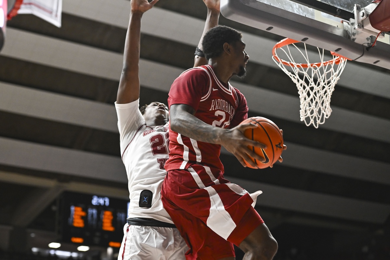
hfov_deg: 28.8
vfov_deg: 19.5
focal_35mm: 70
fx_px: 758
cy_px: 130
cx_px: 195
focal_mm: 70
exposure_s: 1/1250
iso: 2500
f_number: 2.8
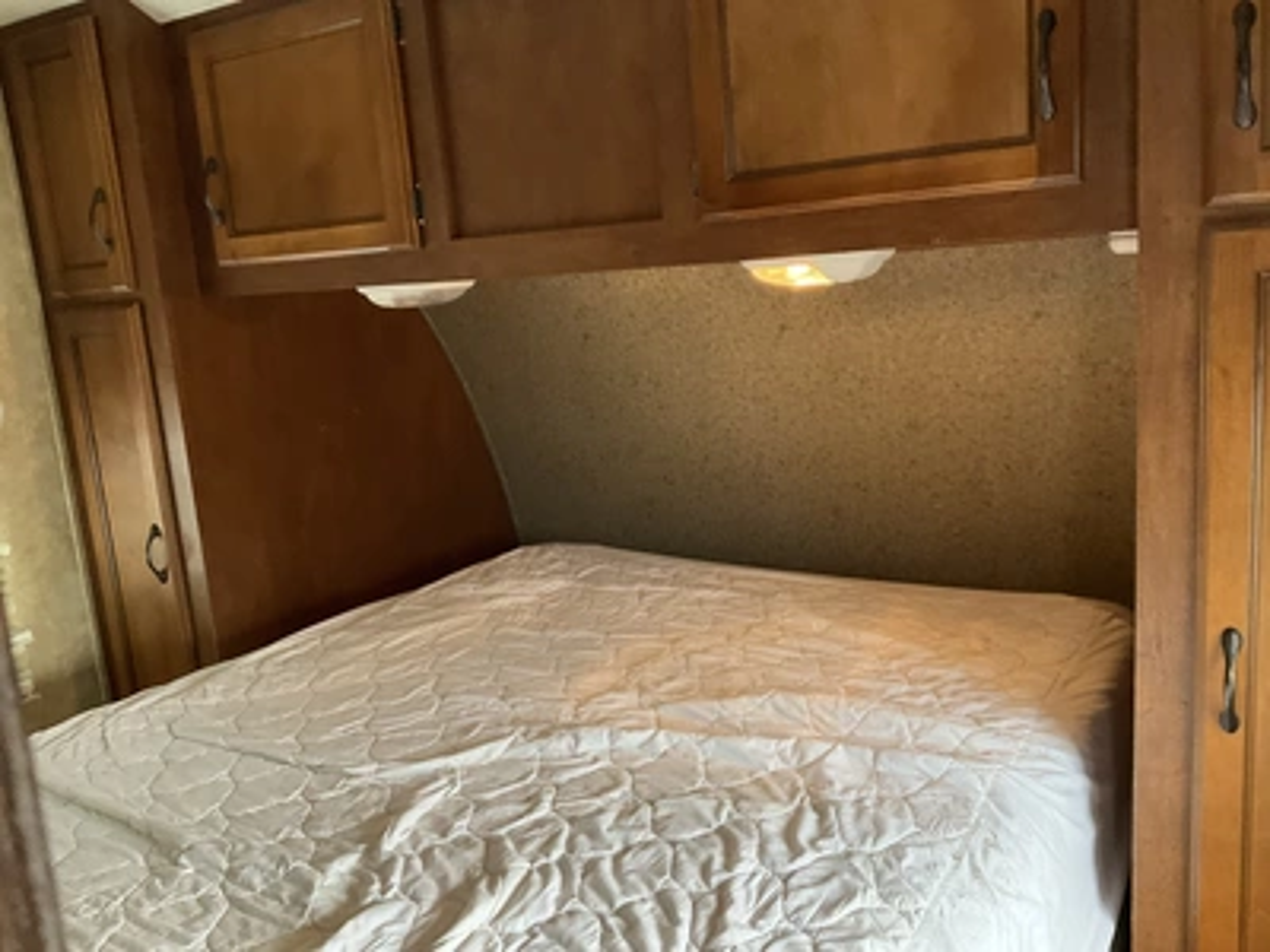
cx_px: 635
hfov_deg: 61.7
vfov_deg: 48.2
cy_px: 476
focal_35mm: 29
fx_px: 1064
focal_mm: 3
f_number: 1.8
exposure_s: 1/60
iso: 160
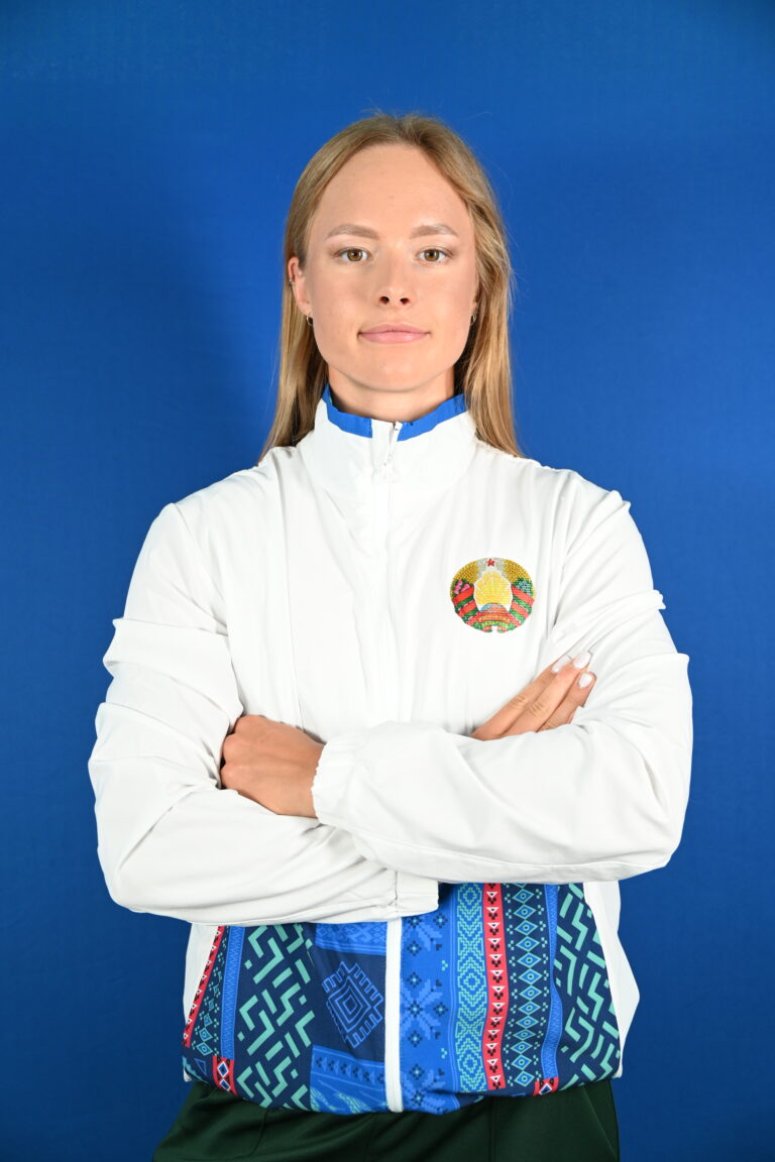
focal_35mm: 42
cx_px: 388
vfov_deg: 46.4
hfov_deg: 31.9
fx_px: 1356
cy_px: 581
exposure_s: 1/60
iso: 500
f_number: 4.8
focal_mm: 42
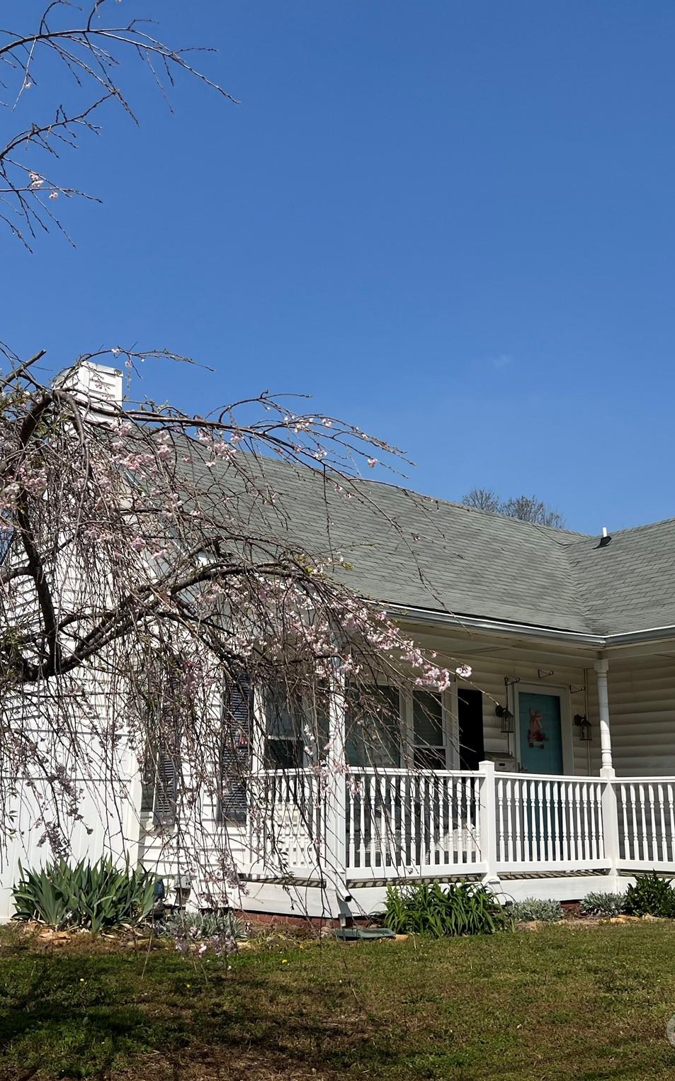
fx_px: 1089
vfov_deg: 52.8
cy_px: 539
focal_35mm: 37
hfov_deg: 34.4
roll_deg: +0.3
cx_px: 368
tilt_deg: +14.5
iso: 50
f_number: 1.5
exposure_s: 1/6993
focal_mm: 5.7
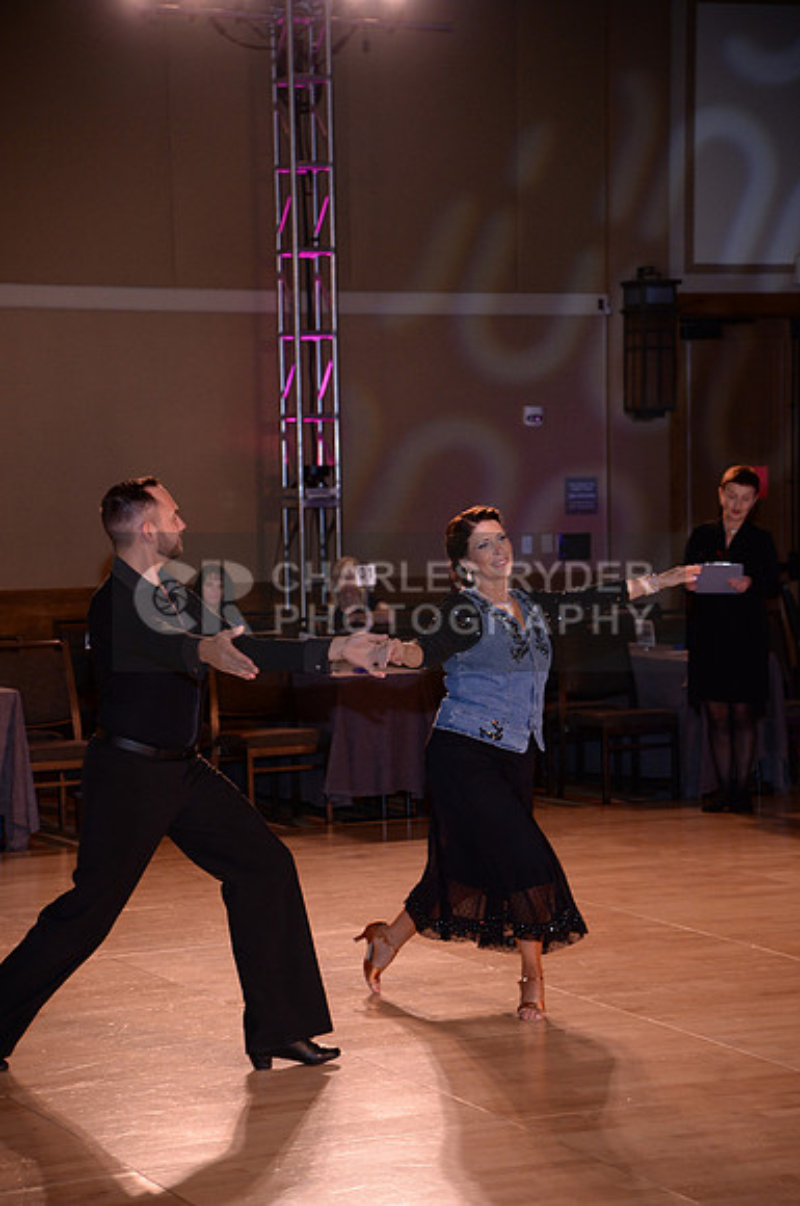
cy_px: 603
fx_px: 2875
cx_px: 400
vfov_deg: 23.7
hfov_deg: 15.8
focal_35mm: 86
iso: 2000
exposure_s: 1/250
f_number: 4
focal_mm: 86
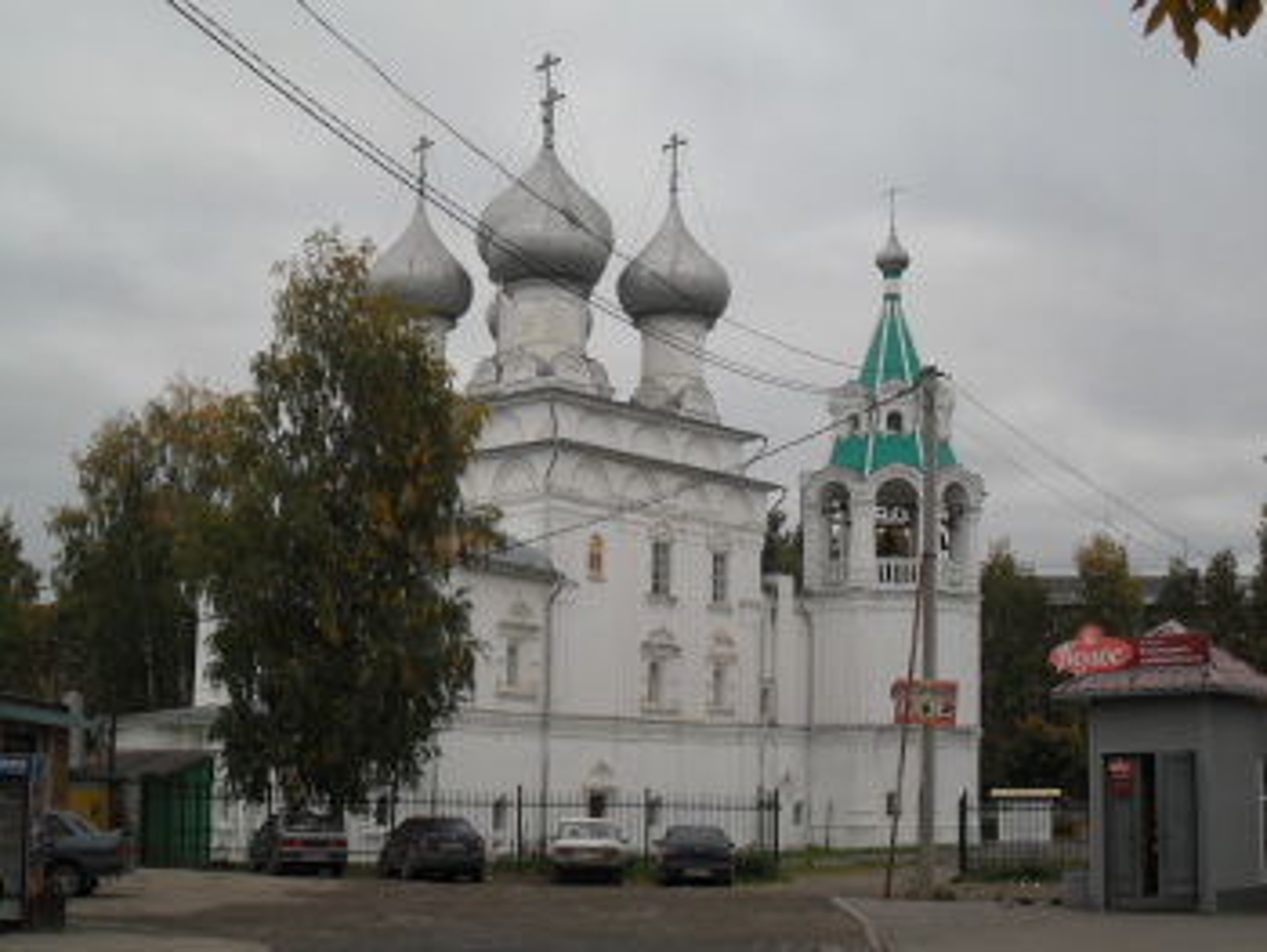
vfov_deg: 24.4
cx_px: 634
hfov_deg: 32.2
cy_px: 476
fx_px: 2198
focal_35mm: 60
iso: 80
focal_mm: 9.9
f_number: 3.4
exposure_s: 1/125
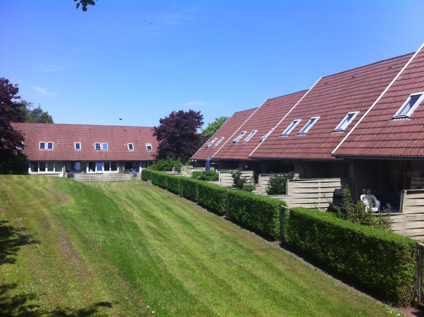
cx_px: 212
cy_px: 158
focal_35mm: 35
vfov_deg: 40.6
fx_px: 428
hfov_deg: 52.7
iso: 80
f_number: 2.8
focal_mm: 3.85
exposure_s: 1/1207
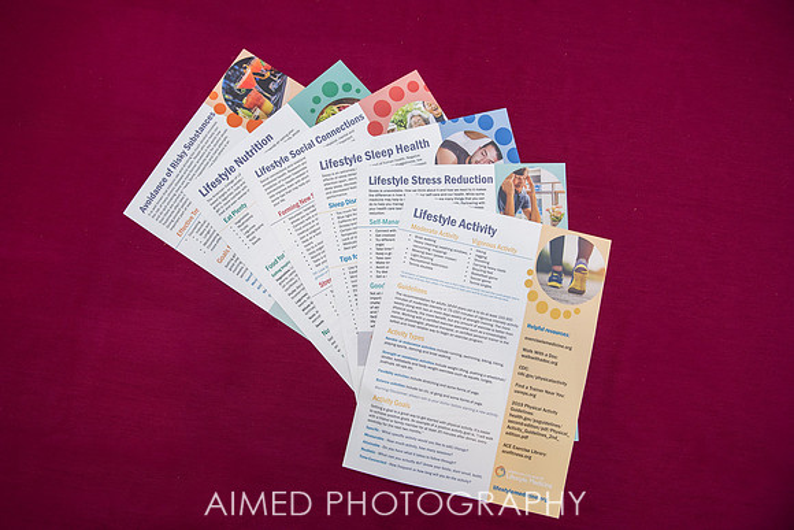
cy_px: 248
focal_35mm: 26
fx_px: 563
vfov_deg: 50.3
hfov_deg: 70.3
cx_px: 375
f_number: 3.5
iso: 320
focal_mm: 24
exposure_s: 1/200
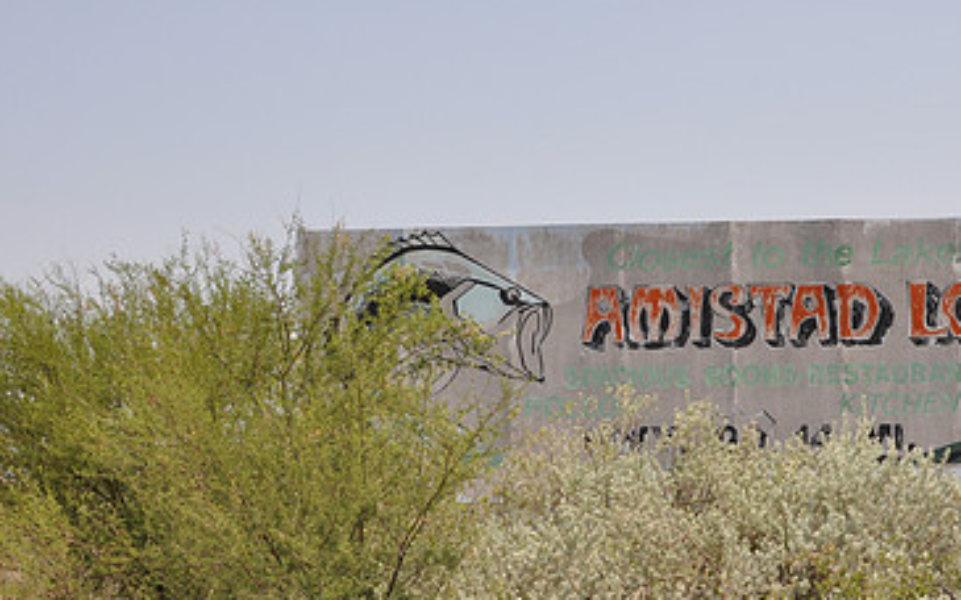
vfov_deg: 15.4
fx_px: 2221
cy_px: 341
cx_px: 708
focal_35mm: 85
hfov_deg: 24.2
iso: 200
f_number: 7.1
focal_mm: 35
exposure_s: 1/200
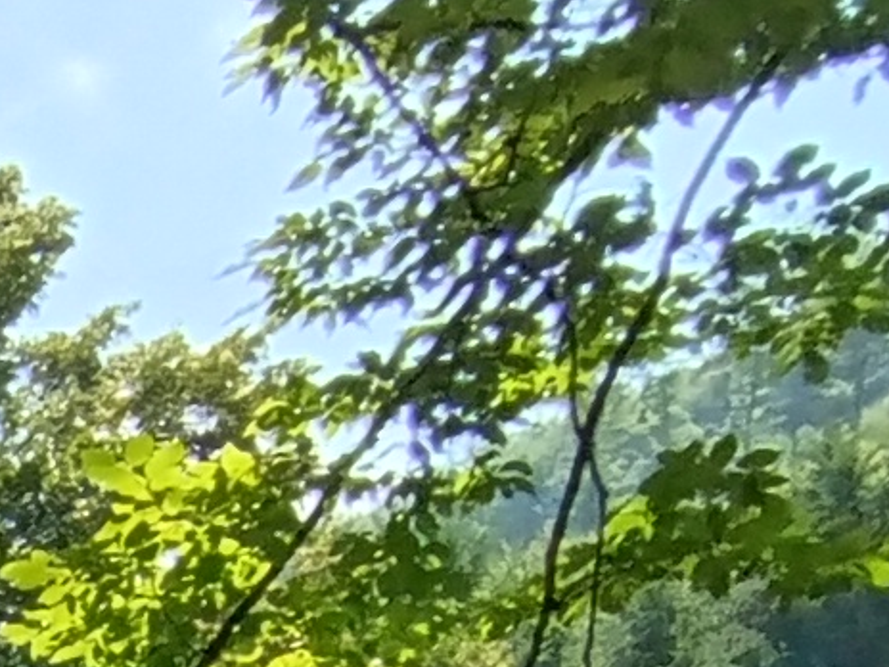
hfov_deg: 15.9
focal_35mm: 95
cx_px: -914
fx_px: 2440
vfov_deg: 12.4
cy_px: 1585
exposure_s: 1/466
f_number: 2.2
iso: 101
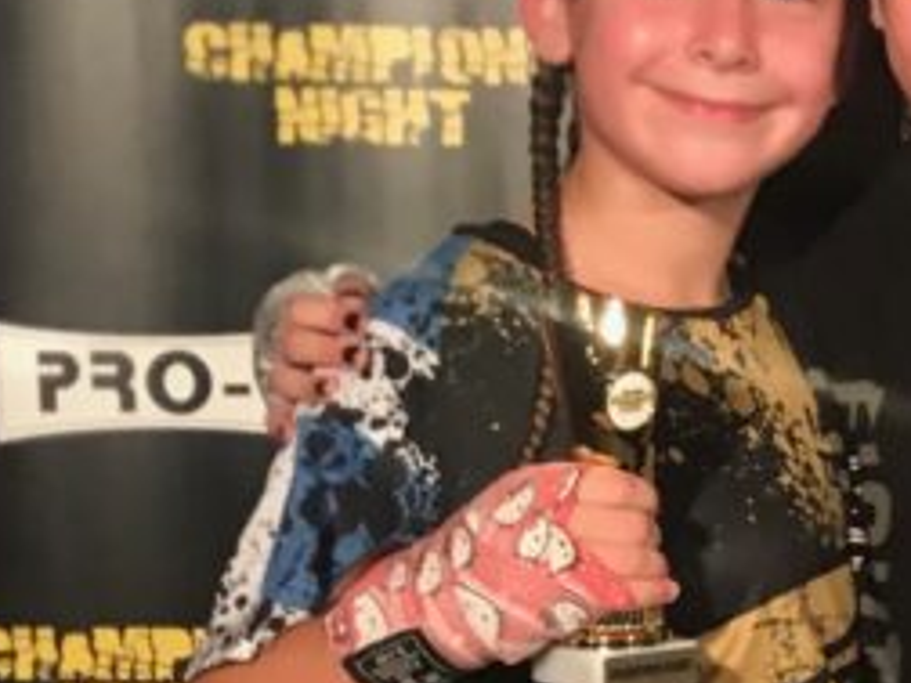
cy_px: 755
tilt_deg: -11.2
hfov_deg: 16.4
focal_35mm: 114
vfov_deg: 12.8
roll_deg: -0.4
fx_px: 3000
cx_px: 1164
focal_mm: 3.99
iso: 80
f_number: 1.8
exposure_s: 1/17
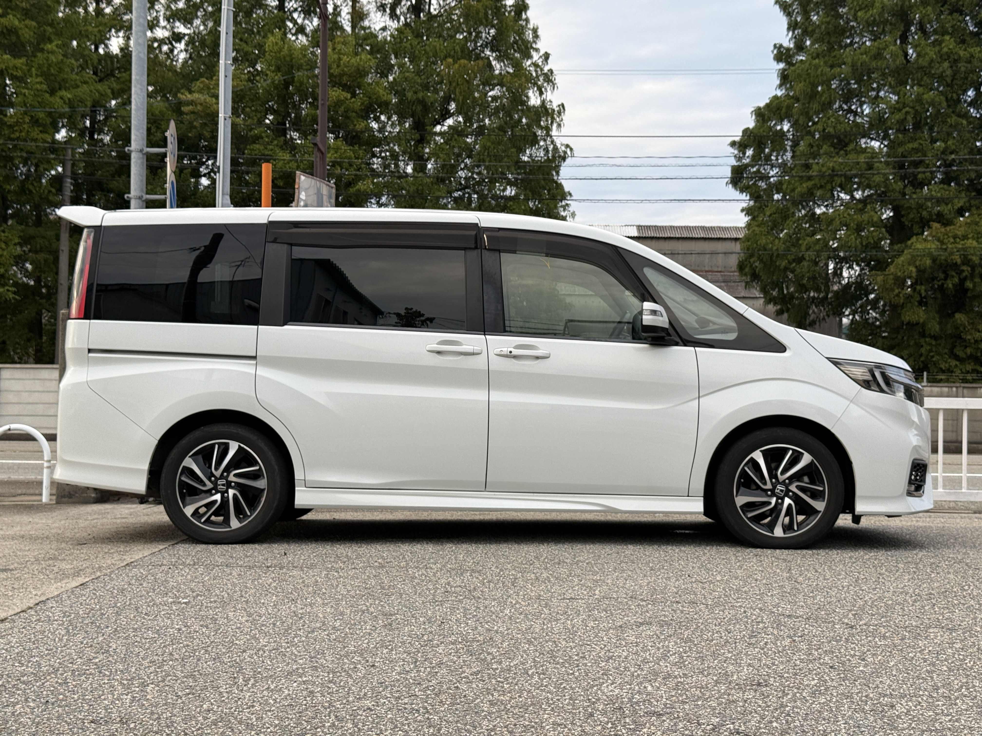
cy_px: 368
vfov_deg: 30.3
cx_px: 491
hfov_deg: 39.7
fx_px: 1362
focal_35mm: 48
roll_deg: -1.1
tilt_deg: +1.8
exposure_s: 1/400
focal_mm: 6.76
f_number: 1.78
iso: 64
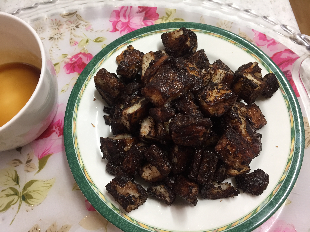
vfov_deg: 48.2
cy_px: 116
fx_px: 260
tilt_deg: -67.7
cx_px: 155
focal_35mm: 29
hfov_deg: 61.7
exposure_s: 1/30
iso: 50
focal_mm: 4.15
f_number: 2.2
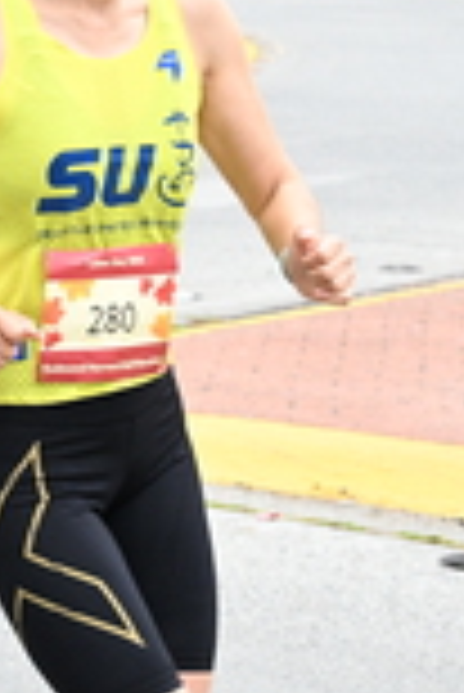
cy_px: 79
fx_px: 3240
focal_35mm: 168
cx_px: -288
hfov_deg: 8.0
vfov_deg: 12.1
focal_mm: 47
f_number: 4
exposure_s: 1/800
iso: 2000
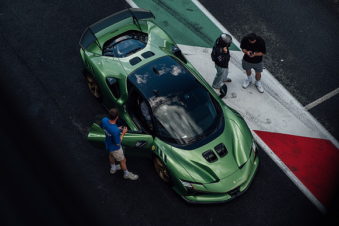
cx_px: 157
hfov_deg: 22.9
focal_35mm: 89
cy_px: 121
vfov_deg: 15.4
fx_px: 838
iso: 400
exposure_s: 1/640
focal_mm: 55
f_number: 3.2
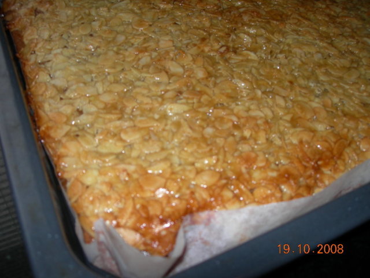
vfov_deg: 37.7
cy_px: 139
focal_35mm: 38
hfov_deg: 49.0
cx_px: 185
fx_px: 406
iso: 50
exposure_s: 1/60.1
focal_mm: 7.8
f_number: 2.8
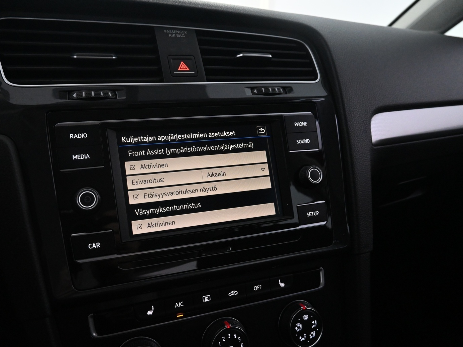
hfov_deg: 65.0
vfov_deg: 51.3
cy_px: 173
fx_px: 361
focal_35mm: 27
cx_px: 197
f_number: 5
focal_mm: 16
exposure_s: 1/100
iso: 4000
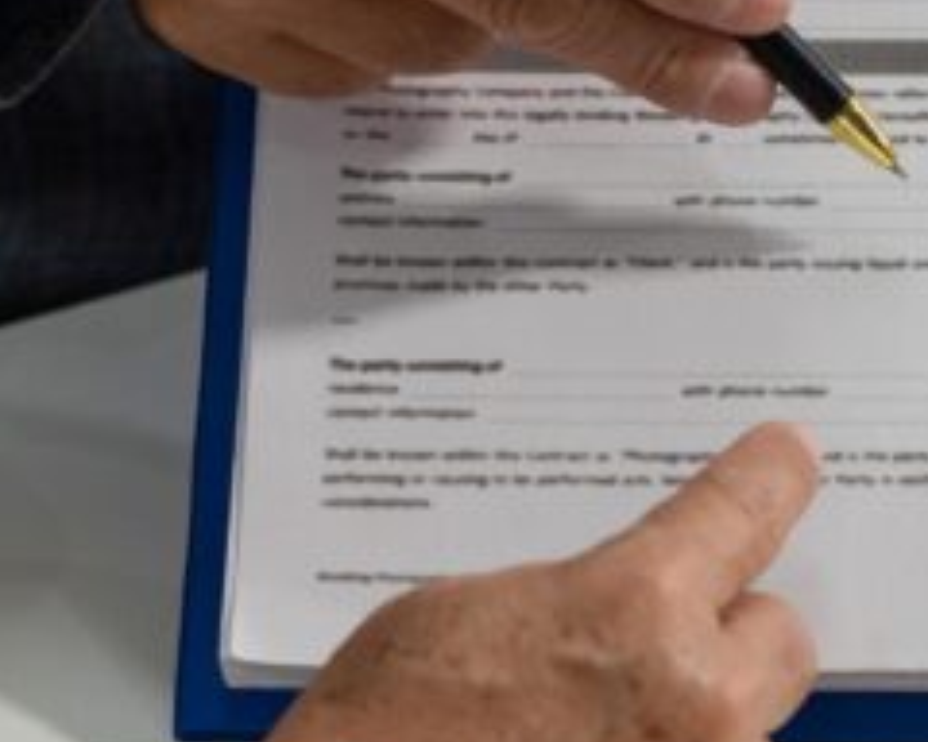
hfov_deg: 9.6
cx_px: 831
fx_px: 5493
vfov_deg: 7.7
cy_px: 381
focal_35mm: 200
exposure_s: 1/400
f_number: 3.2
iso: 500
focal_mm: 50
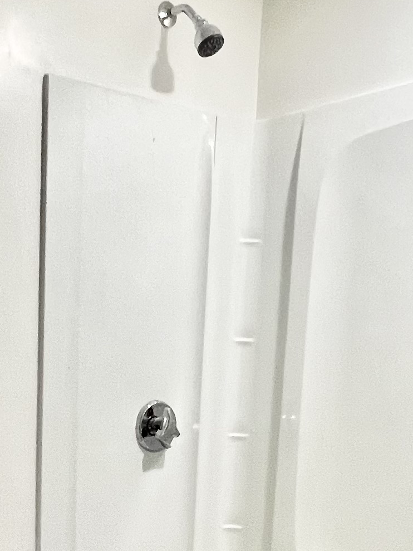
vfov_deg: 33.2
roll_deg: -2.0
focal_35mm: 53
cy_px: 546
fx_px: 843
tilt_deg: -10.4
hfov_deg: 26.6
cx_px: 45
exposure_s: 1/120
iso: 200
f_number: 1.8
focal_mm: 1.57
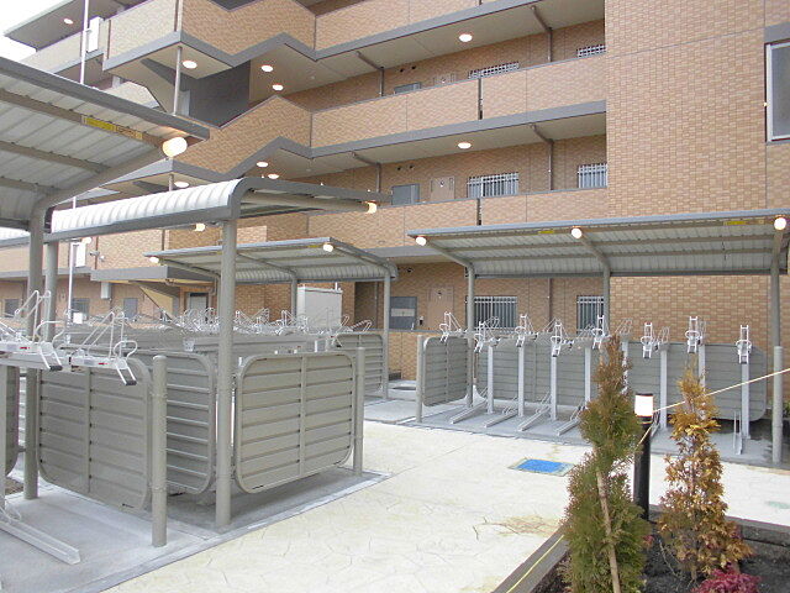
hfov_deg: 67.3
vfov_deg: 53.1
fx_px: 593
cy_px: 296
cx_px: 395
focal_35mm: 26
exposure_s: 1/100
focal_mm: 4.6
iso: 100
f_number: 3.5
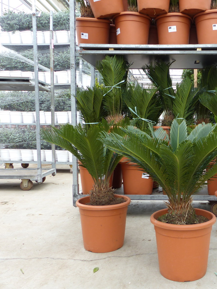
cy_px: 146
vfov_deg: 54.0
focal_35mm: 34
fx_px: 284
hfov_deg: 40.0
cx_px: 176
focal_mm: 4.5
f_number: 2.8
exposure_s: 1/100
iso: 100
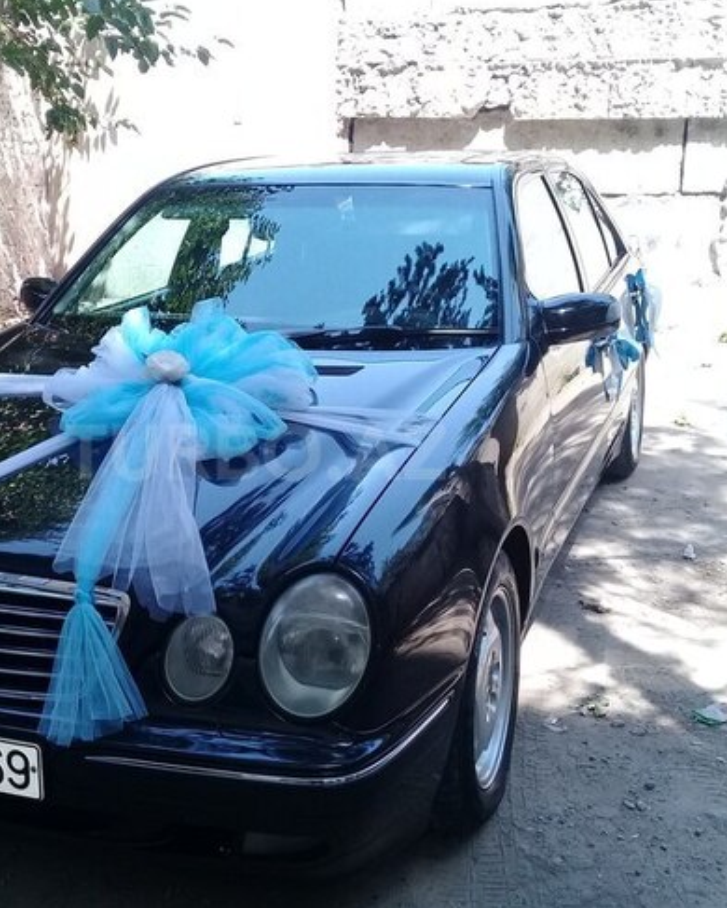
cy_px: 452
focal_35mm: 41
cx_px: 255
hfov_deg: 36.2
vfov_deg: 44.8
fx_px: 1102
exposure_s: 1/176
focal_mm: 3.3
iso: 64
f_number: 2.2
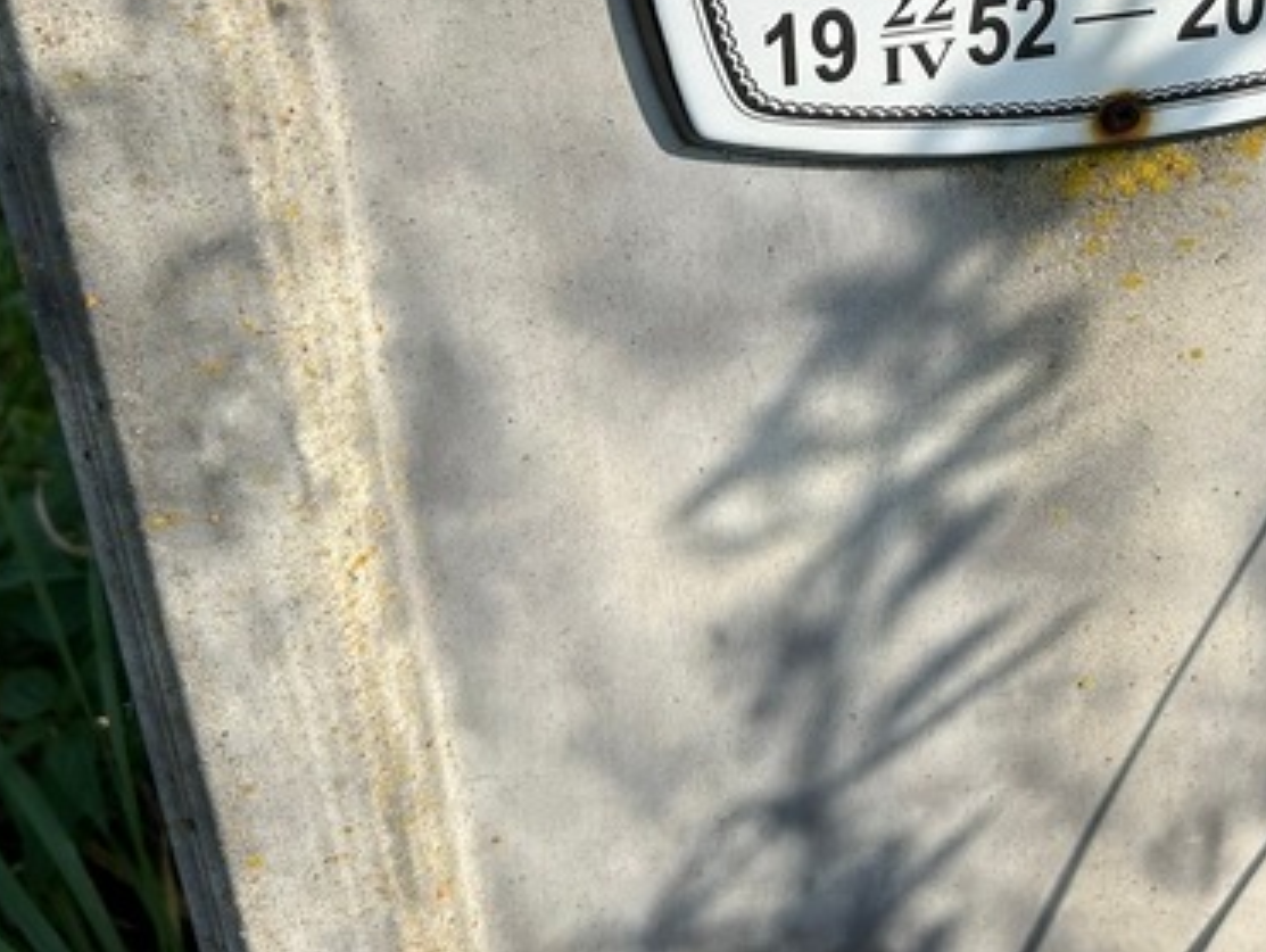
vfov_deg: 24.6
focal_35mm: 56
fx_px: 2050
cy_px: -68
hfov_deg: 33.5
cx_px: 986
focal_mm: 5.7
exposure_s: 1/4444
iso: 50
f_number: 1.5
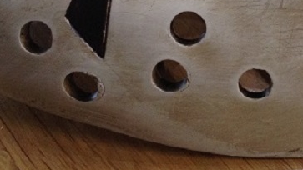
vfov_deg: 11.3
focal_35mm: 105
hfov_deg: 20.0
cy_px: -43
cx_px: 270
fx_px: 843
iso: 125
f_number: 2.4
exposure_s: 1/20
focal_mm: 4.28
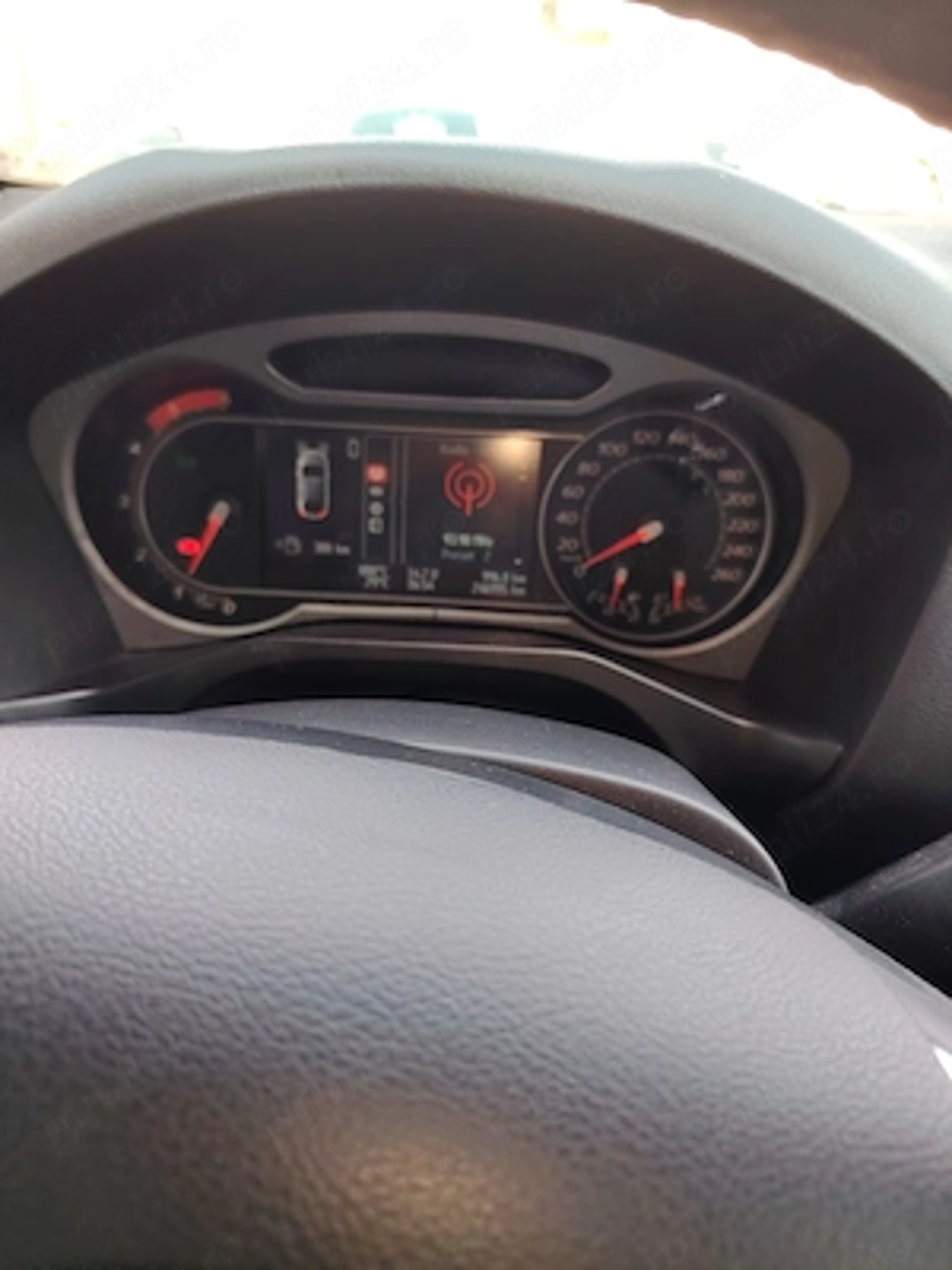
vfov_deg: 71.6
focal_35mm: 24
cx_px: 476
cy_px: 635
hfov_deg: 56.8
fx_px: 880
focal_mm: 5.25
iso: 141
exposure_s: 1/50
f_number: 1.75
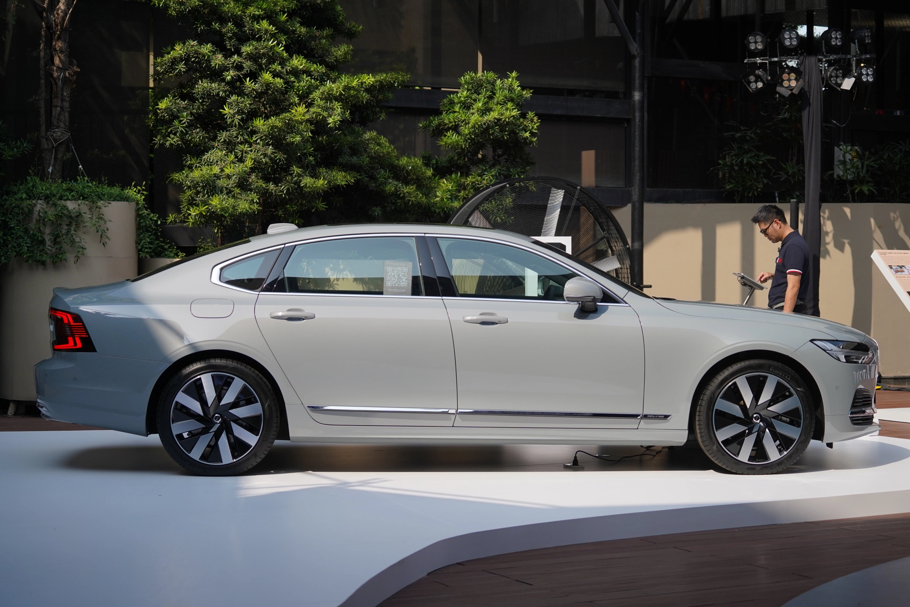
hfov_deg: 28.1
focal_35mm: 72
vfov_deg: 18.9
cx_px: 456
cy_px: 299
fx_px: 1820
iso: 320
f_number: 4
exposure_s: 1/3200
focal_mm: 70
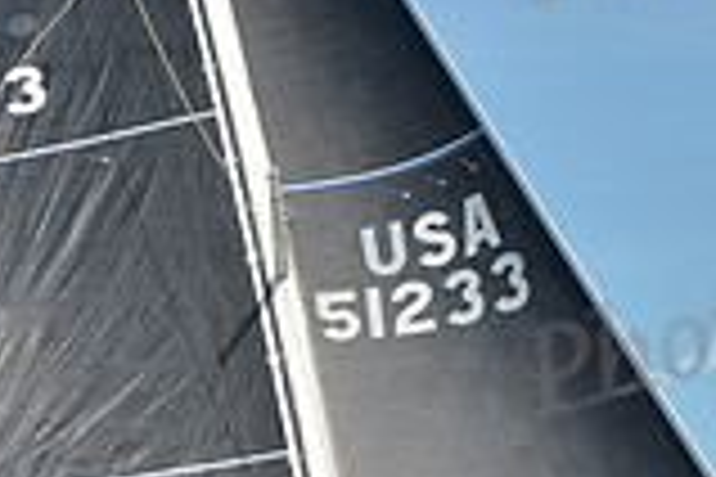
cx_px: 297
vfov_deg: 5.3
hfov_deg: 8.0
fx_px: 5091
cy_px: 596
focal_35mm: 256
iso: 280
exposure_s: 1/1250
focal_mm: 70
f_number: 9
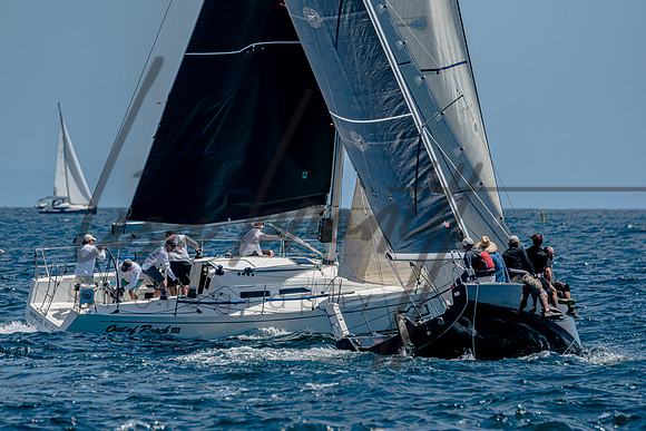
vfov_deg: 3.1
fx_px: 7938
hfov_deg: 4.7
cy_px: 216
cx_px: 323
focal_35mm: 442
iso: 200
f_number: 5.6
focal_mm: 290
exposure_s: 1/2000
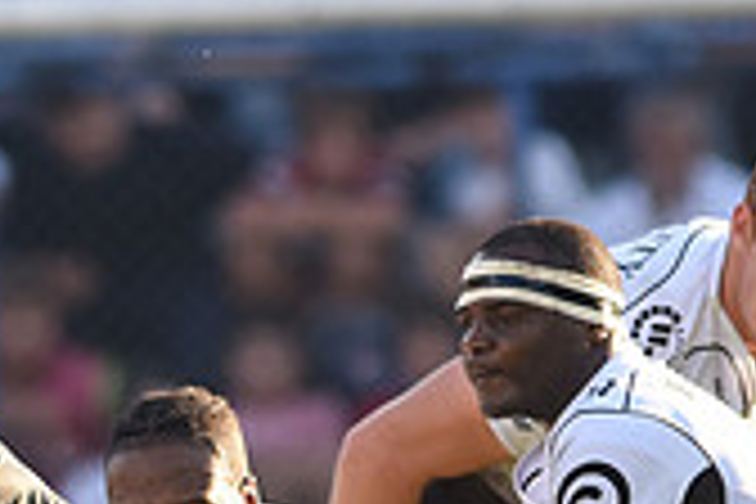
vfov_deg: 1.0
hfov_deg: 1.4
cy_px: 736
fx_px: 30364
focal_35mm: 1446
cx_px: 50
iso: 640
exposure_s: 1/1000
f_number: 4
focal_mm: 420
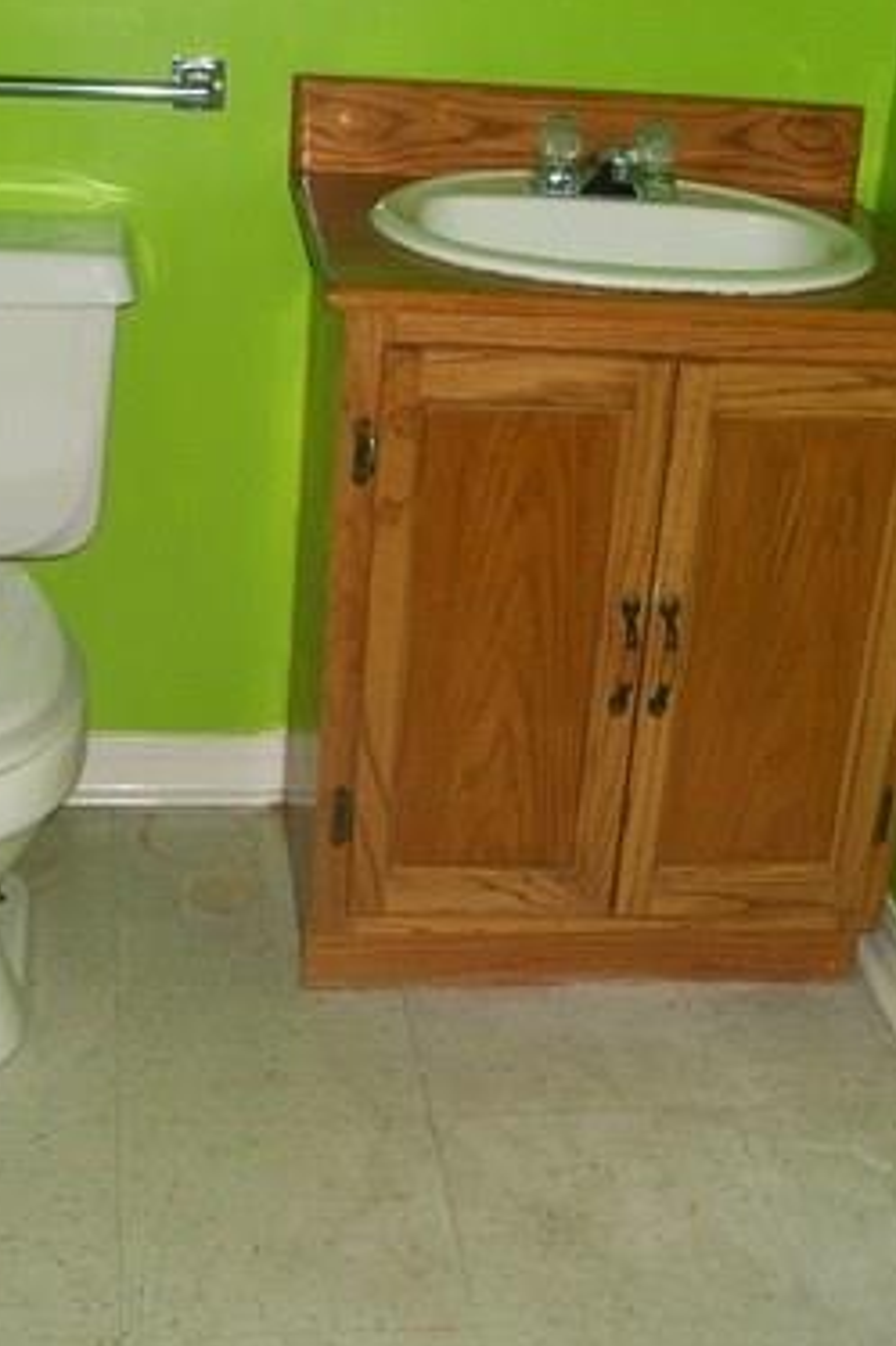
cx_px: 403
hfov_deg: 23.7
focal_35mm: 57
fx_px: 2130
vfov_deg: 35.0
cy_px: 727
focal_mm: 5.7
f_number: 2.9
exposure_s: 1/80
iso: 160
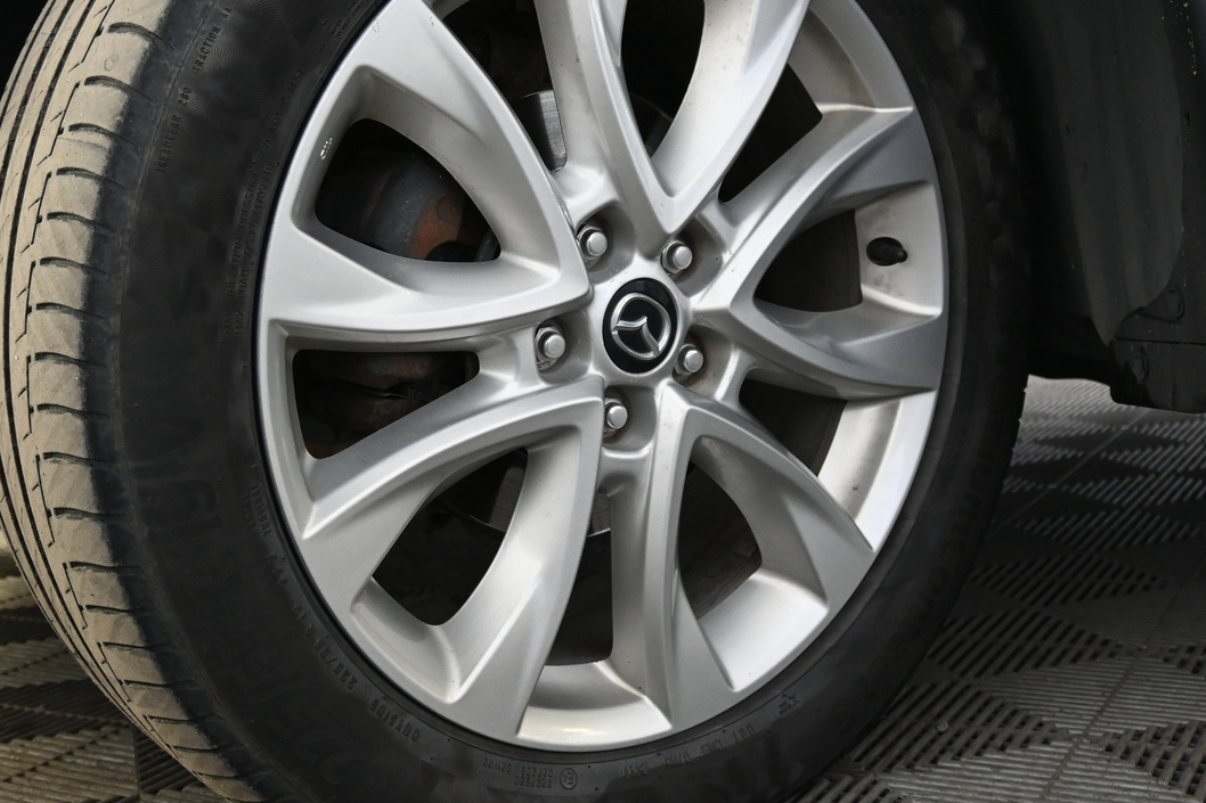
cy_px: 312
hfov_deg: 39.9
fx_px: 1654
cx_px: 503
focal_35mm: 49
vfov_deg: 27.2
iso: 1400
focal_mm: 21.5
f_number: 4
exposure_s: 1/30
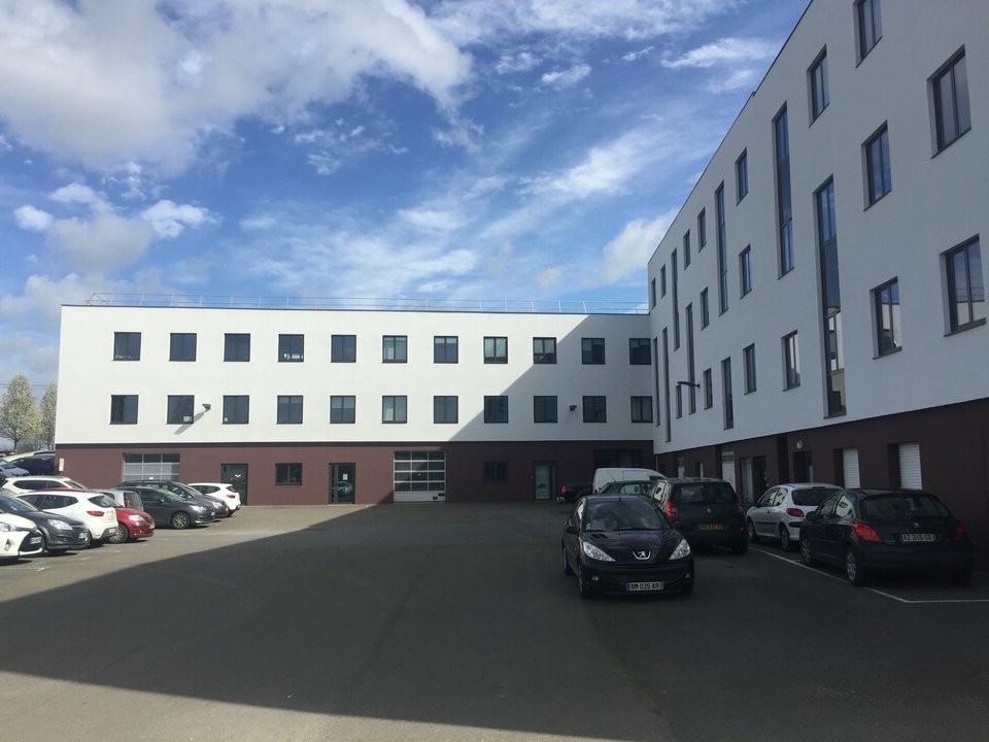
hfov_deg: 61.7
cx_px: 494
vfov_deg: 48.2
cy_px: 371
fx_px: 829
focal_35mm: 29
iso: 32
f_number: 2.2
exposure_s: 1/2825
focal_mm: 4.15
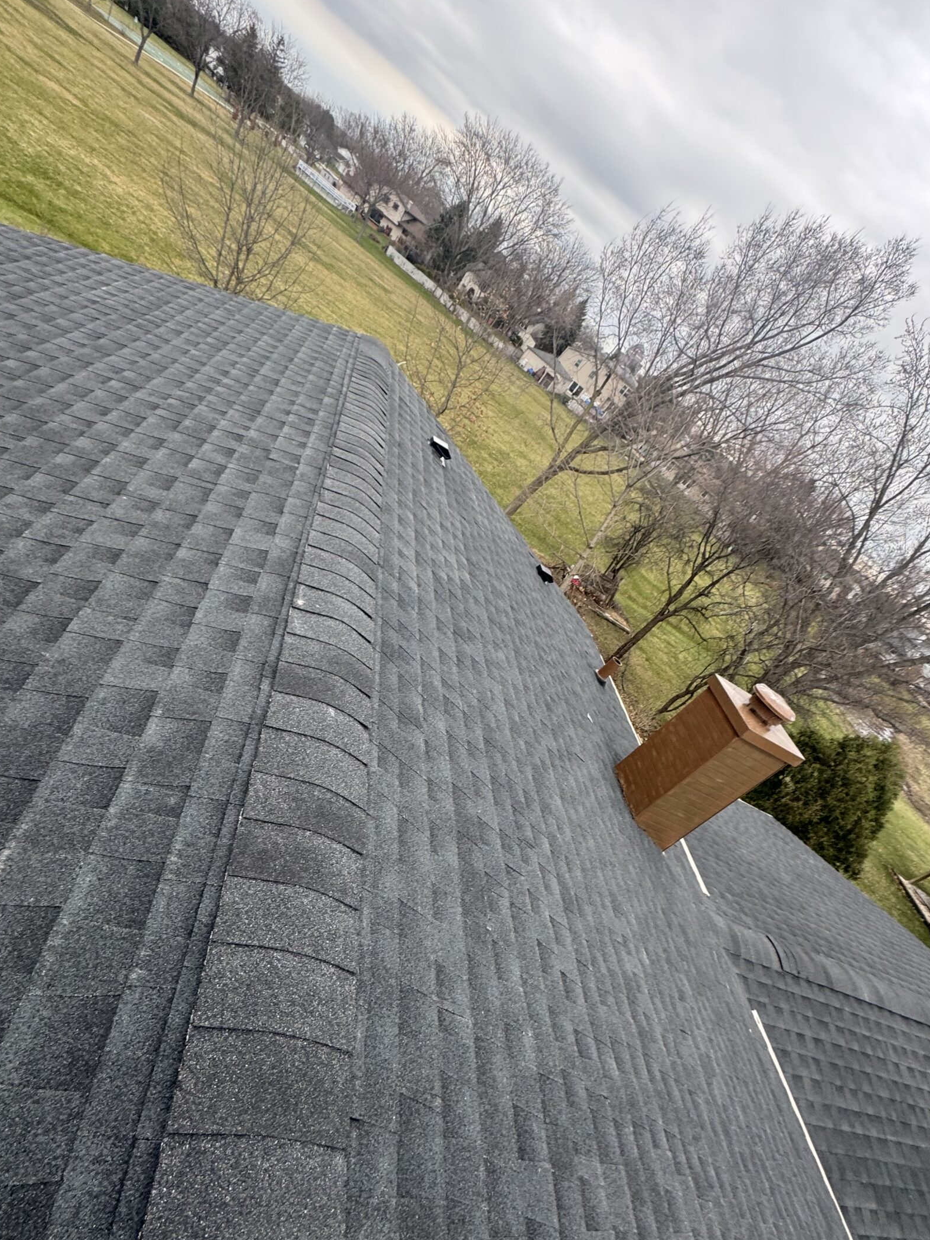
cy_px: 684
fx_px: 609
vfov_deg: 90.7
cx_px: 435
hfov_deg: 74.6
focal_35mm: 17
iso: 64
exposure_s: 1/99
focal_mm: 2.22
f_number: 2.2
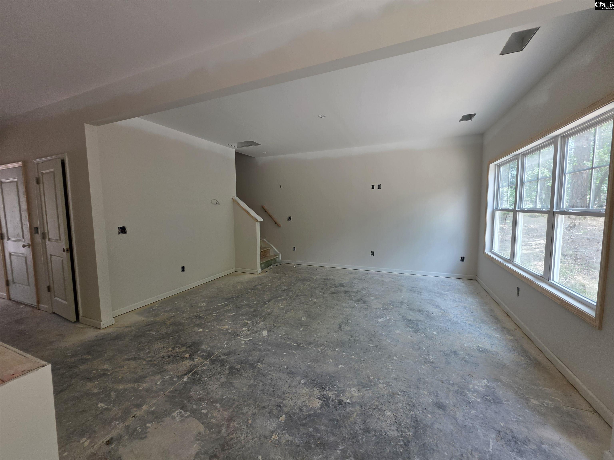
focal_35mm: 13
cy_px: 230
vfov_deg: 89.9
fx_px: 231
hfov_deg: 106.2
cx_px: 307
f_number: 1.9
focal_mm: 2.2
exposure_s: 1/120
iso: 40
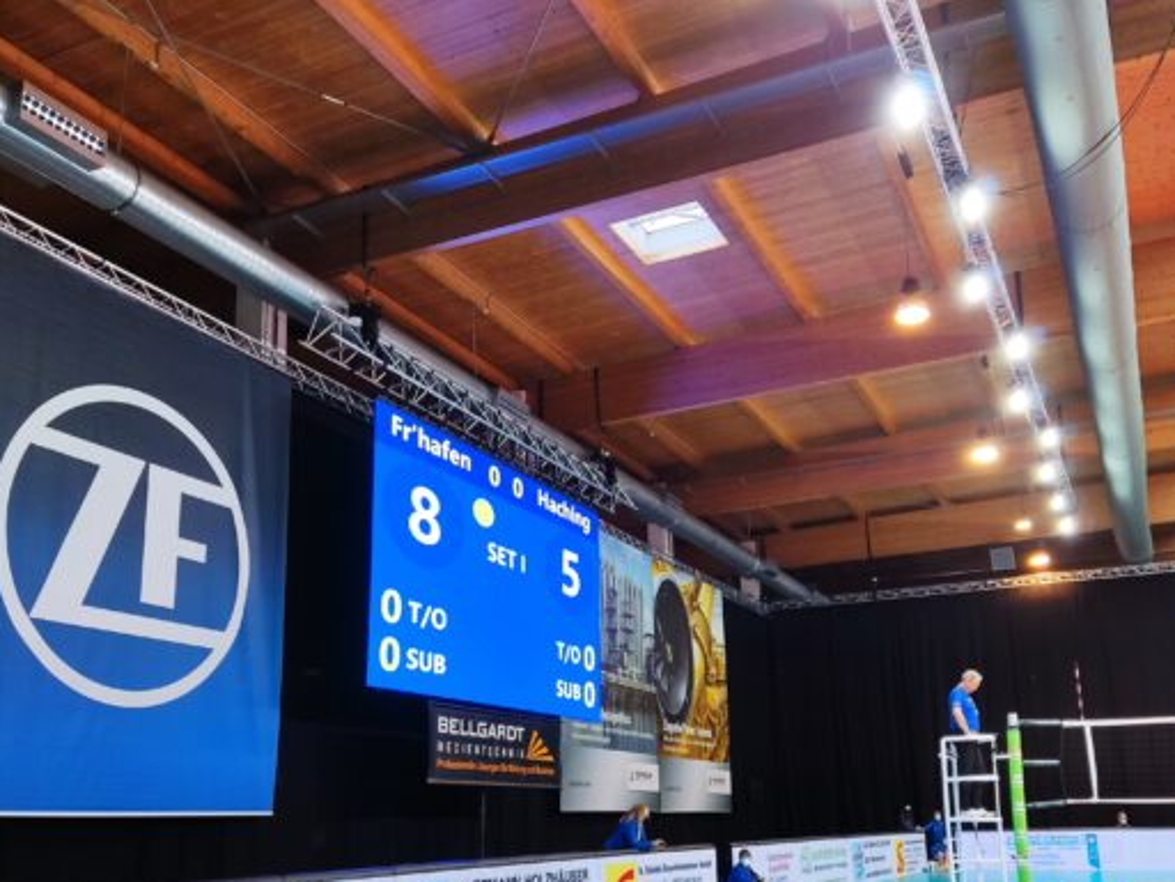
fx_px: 1154
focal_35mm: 34
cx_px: 647
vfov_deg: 41.5
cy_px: 558
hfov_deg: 53.9
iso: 66
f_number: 1.79
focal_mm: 4.71
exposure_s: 1/50
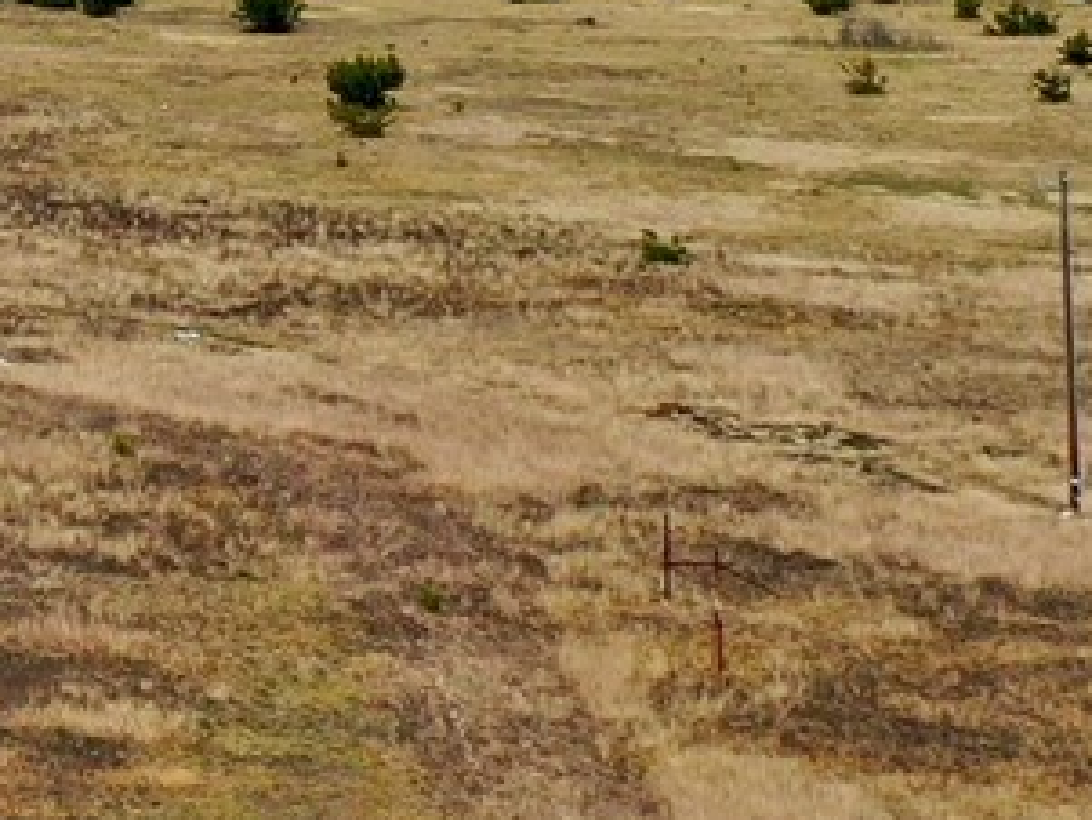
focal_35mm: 194
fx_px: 6122
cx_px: -1255
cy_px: -446
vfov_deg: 7.5
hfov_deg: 9.4
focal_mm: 10.26
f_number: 5
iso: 100
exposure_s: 1/200
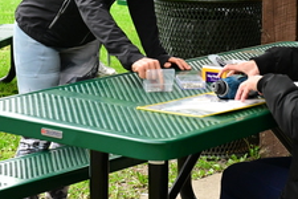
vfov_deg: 9.9
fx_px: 1134
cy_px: 3
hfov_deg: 15.0
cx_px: 177
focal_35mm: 137
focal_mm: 56
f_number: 7.1
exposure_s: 1/160
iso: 2500
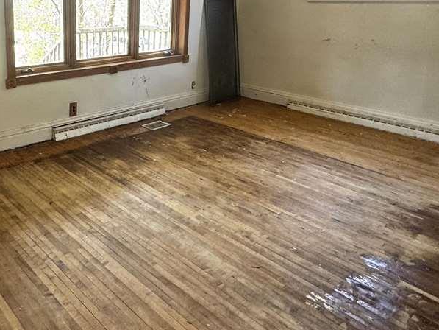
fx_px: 381
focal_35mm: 30
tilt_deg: -11.1
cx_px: 92
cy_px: 71
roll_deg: -1.0
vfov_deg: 44.7
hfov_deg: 55.9
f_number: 2.2
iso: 80
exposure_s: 1/99
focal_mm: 2.22
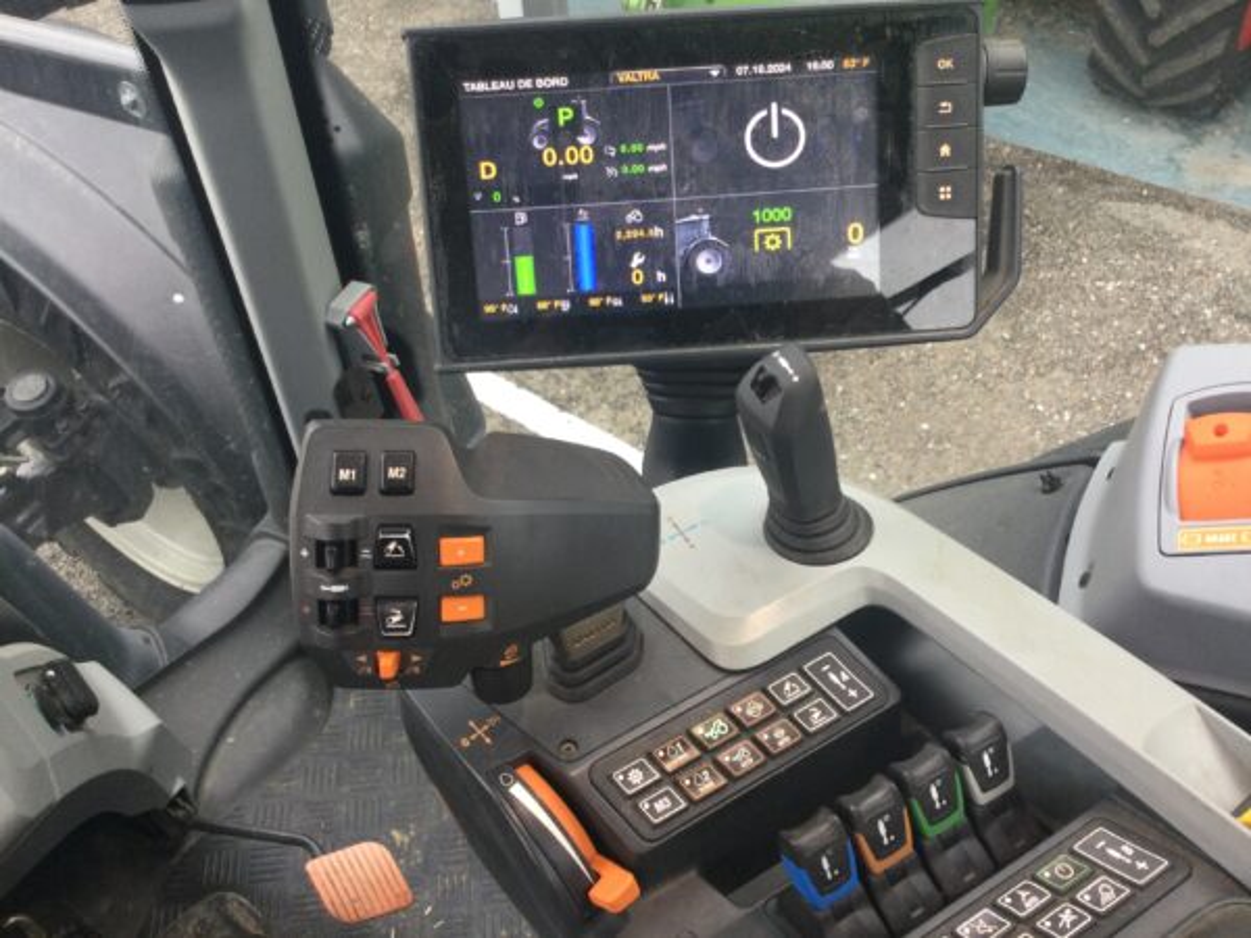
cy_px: 469
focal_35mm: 31
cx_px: 626
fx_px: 1120
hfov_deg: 58.4
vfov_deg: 45.4
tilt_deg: -45.6
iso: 64
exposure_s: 1/33
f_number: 2.4
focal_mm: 3.3
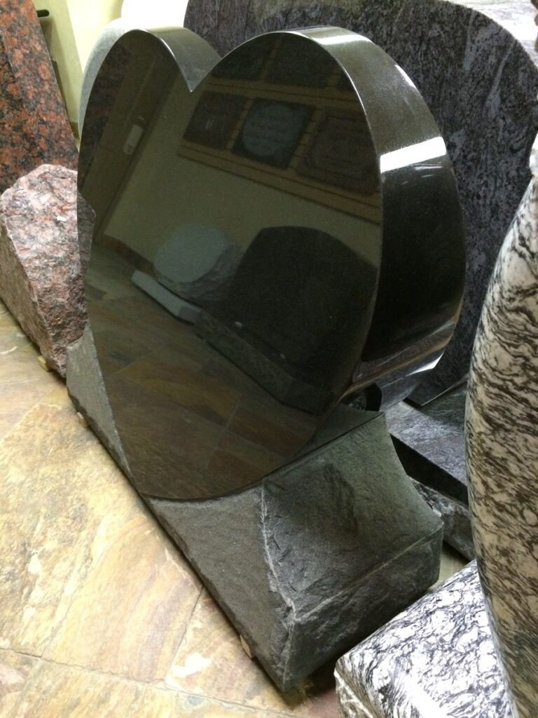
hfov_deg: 48.2
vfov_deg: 61.7
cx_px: 269
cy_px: 359
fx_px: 601
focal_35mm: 29
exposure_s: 1/20
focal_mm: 4.15
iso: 250
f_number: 2.2
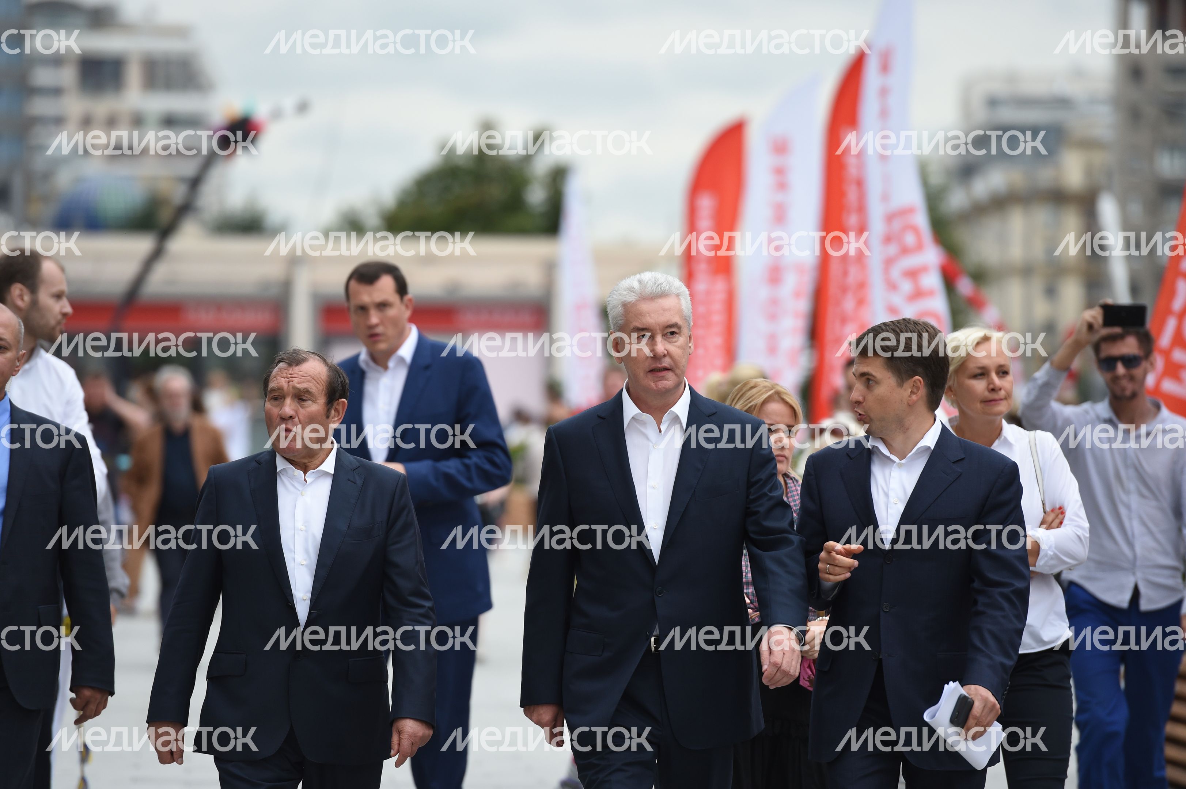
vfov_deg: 6.9
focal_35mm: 200
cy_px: 394
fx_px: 6585
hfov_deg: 10.3
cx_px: 593
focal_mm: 200
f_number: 4
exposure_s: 1/800
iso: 1000
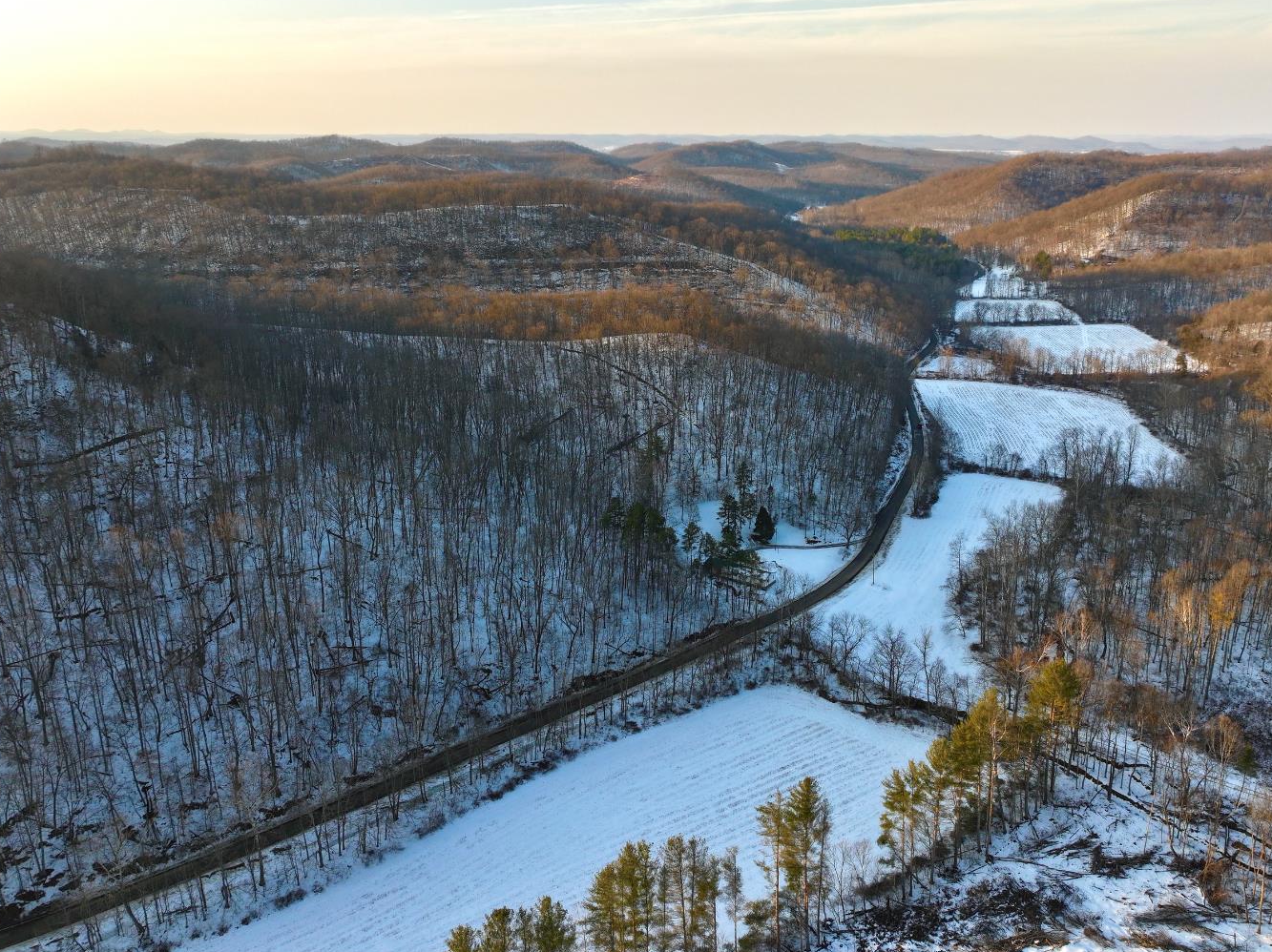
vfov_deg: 51.3
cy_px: 453
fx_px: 992
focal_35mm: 27
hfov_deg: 65.3
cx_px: 686
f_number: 2.8
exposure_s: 1/50
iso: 100
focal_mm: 12.29
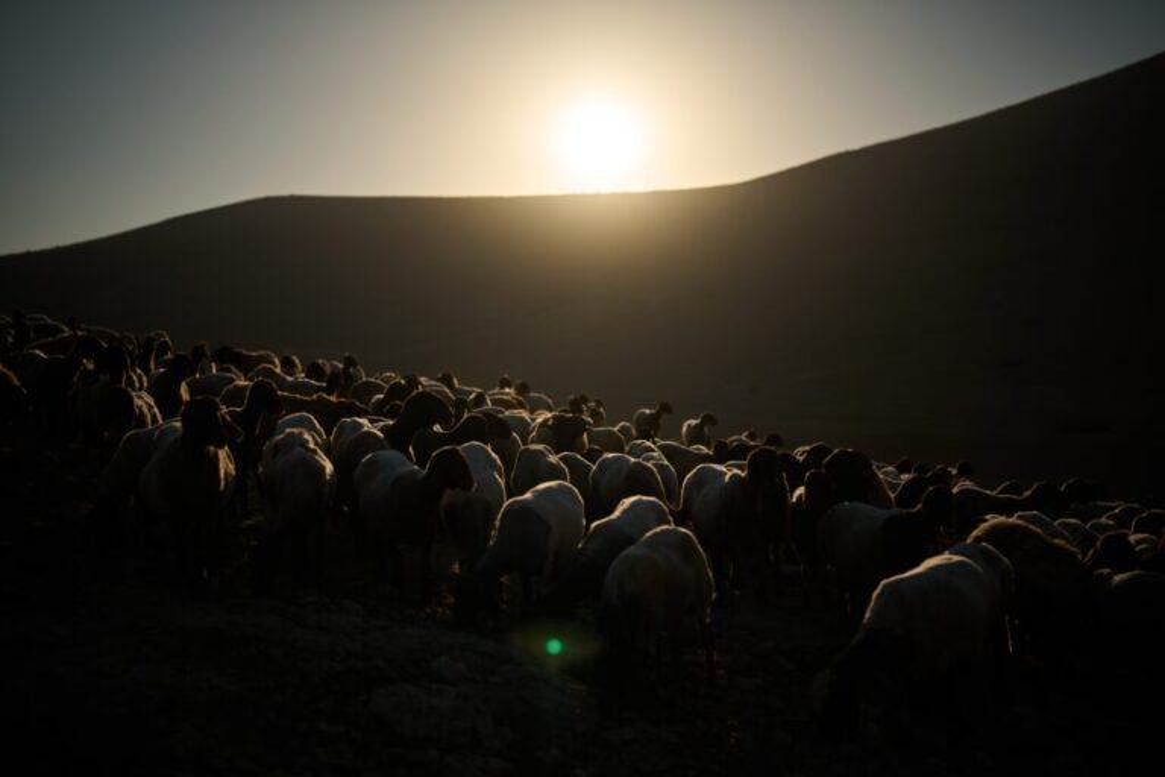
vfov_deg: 27.0
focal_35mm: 50
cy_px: 388
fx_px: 1618
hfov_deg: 39.6
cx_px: 582
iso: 100
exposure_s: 1/20000
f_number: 1.4
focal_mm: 50
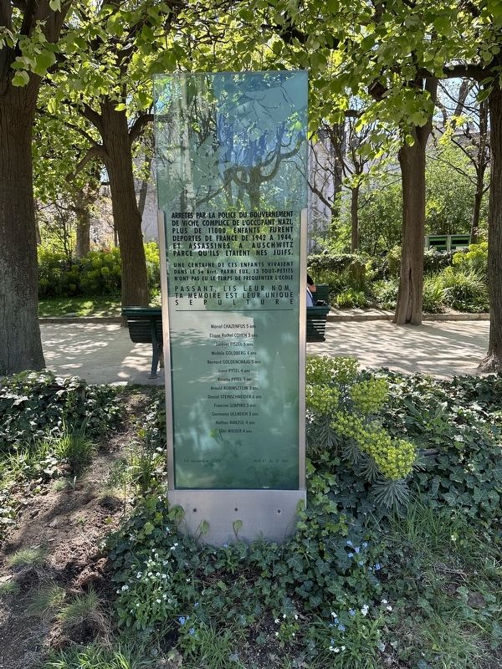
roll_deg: -1.0
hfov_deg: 56.8
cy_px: 334
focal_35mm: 24
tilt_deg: -8.5
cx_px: 251
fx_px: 464
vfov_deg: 71.6
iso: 80
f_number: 1.78
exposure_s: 1/694
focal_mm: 6.86
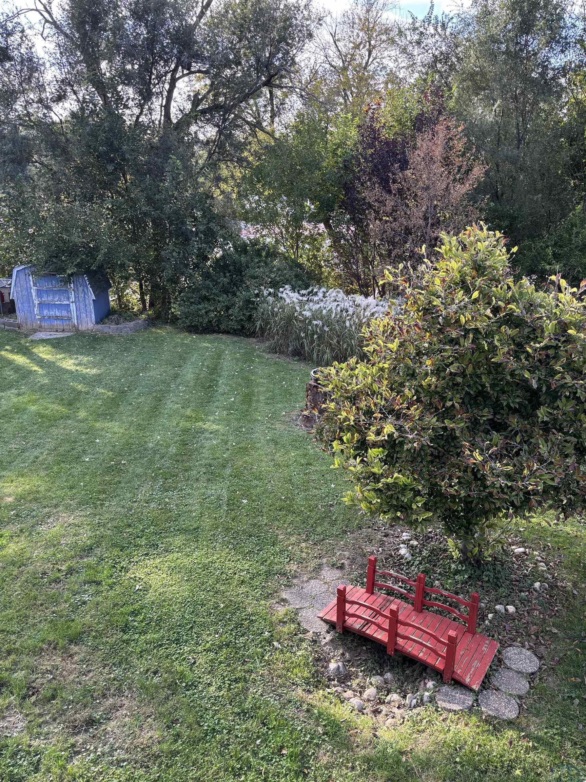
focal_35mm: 26
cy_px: 391
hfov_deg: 53.1
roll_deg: -1.9
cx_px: 293
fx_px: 587
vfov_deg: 67.3
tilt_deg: -21.0
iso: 50
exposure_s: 1/237
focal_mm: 5.96
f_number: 1.6
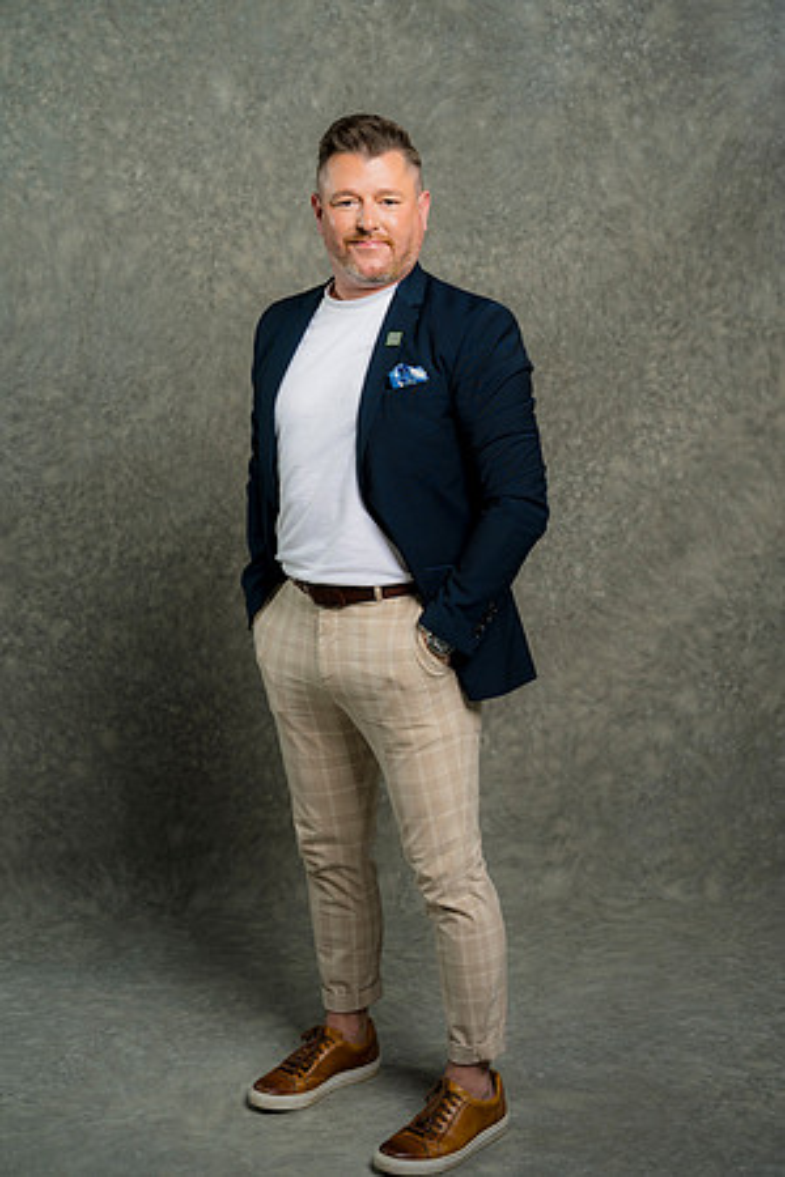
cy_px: 588
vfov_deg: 36.2
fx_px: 1799
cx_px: 392
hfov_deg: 24.6
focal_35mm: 55
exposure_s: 1/160
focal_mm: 55
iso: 125
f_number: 4
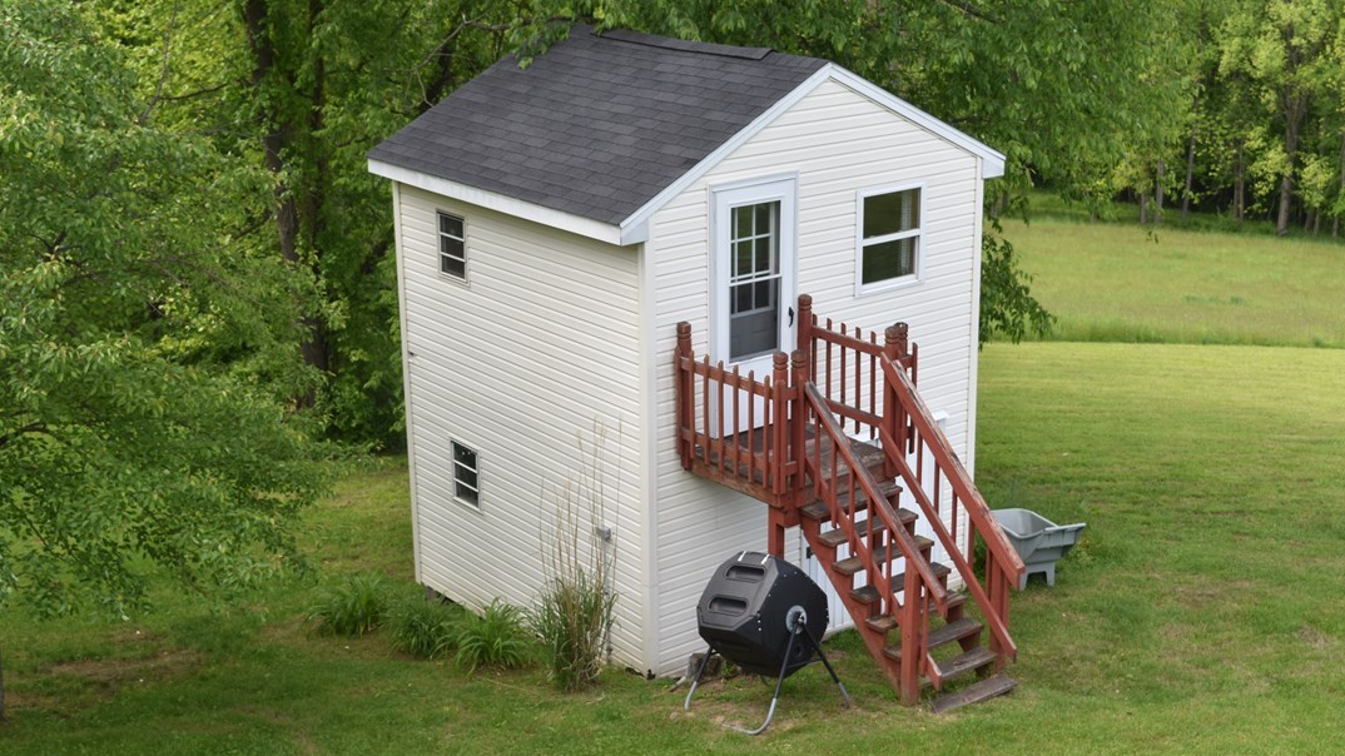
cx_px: 671
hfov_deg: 38.5
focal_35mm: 54
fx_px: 1926
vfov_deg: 22.2
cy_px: 342
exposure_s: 1/250
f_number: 8
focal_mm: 34
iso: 250
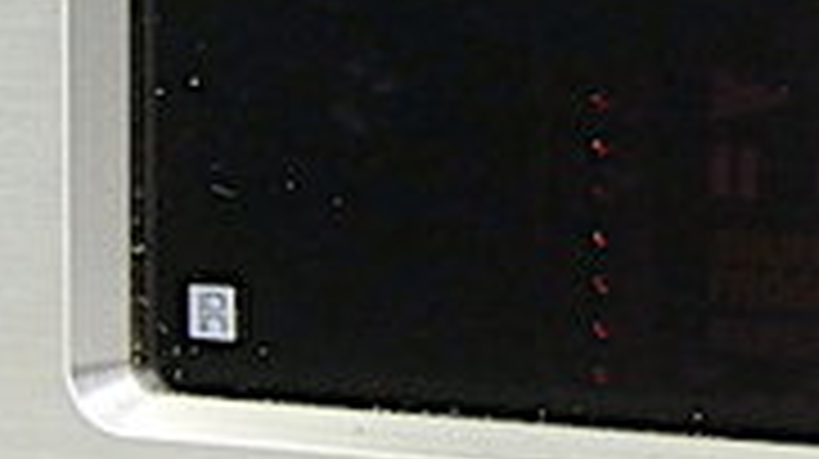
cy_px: -22
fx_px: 15470
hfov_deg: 3.0
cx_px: 1400
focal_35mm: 713
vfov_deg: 1.7
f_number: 5.2
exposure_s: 1/5
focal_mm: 22.3
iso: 200
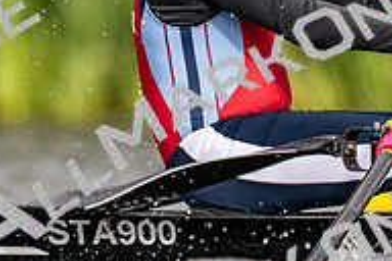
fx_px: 29561
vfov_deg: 0.5
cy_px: -41
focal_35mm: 2715
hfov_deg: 0.8
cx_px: 380
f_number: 4
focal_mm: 600
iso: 500
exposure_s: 1/2500
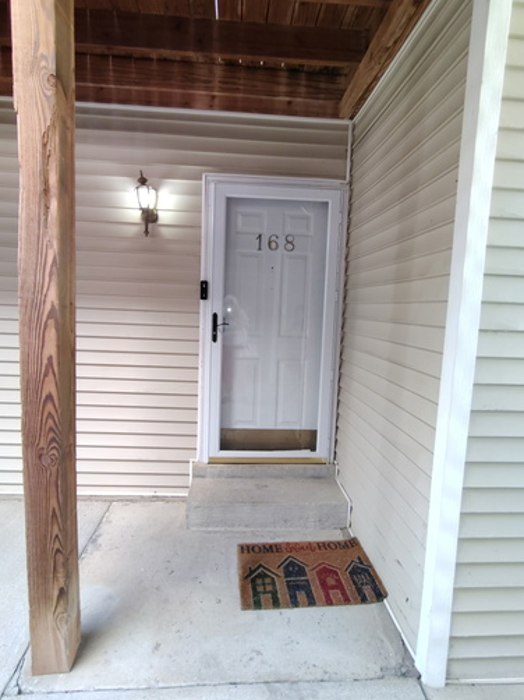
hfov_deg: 74.6
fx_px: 343
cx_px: 248
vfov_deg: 91.0
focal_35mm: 17
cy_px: 342
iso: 395
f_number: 2.2
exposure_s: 1/40
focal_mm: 2.13
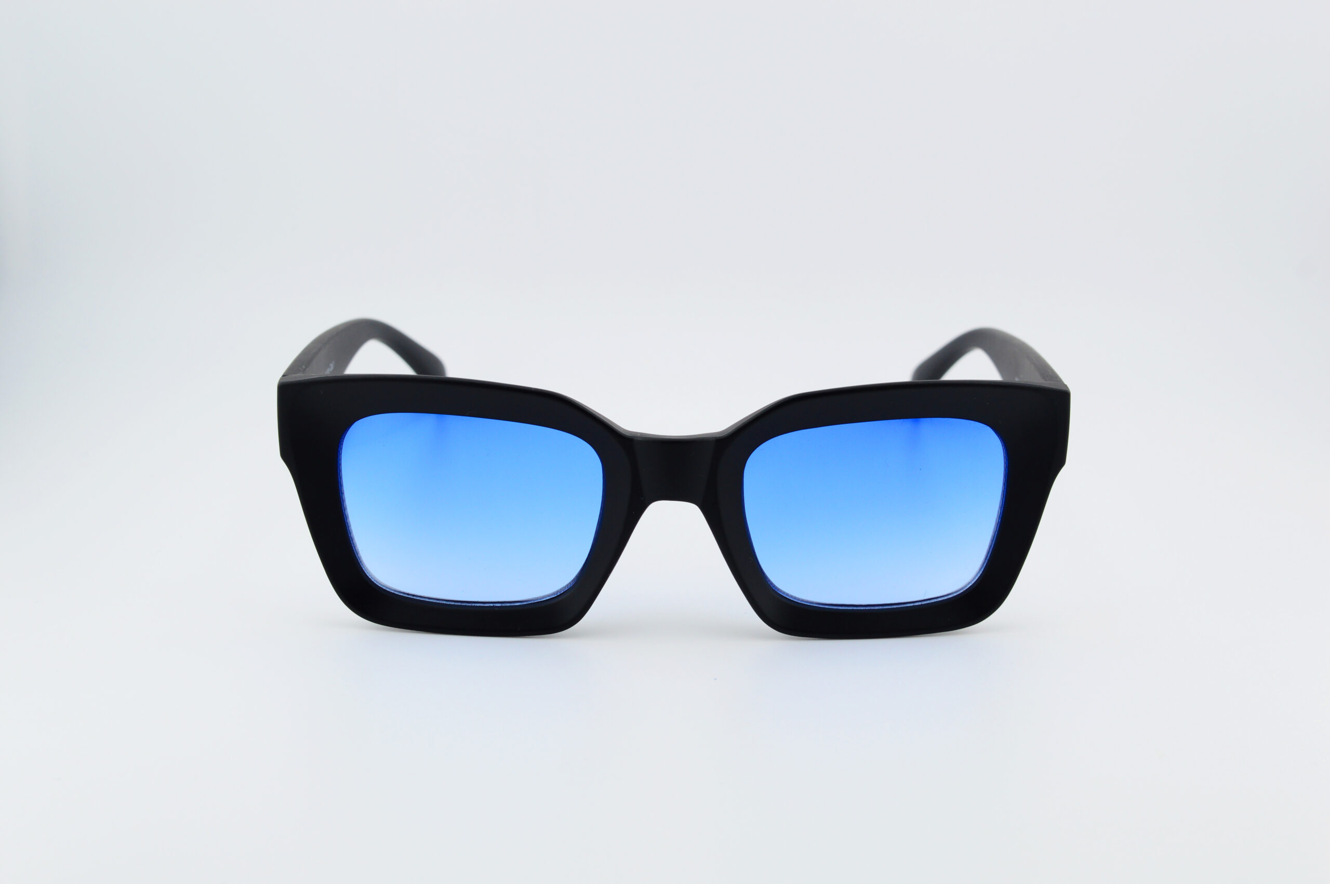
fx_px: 2215
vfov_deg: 22.6
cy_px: 442
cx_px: 665
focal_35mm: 60
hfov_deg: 33.4
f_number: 11
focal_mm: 40
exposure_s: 1/125
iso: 200
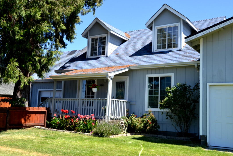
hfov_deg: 48.5
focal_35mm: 40
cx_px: 118
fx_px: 259
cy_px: 77
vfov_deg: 33.4
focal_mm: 26
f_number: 7.1
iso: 100
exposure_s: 1/200
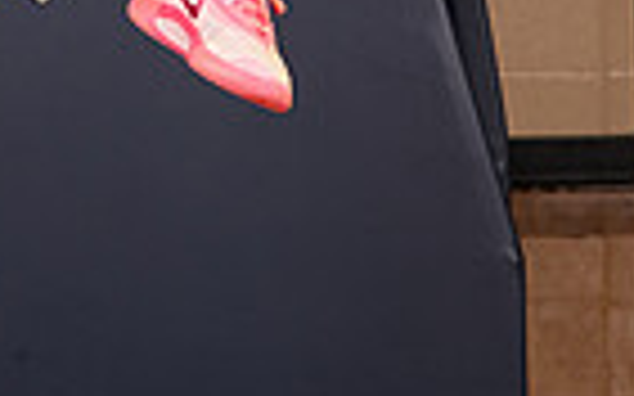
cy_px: -554
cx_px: 103
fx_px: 3938
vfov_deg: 5.6
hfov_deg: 9.2
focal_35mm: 228
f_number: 7.1
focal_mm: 70
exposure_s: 1/320
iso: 320
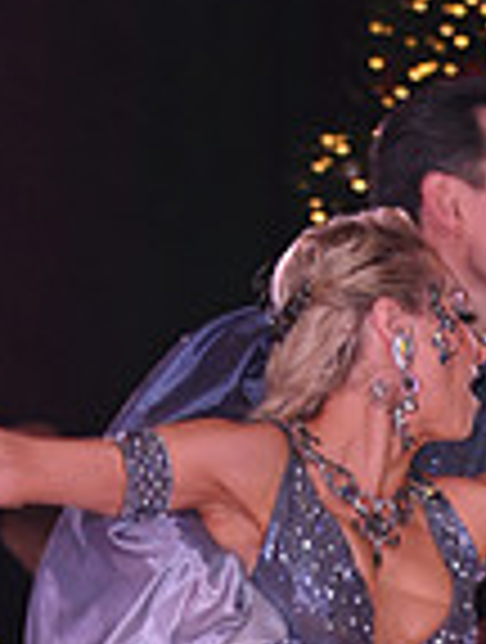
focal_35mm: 467
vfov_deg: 4.2
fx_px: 8703
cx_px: 515
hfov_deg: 3.2
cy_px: 950
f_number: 6.3
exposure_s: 1/200
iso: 1250
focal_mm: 120
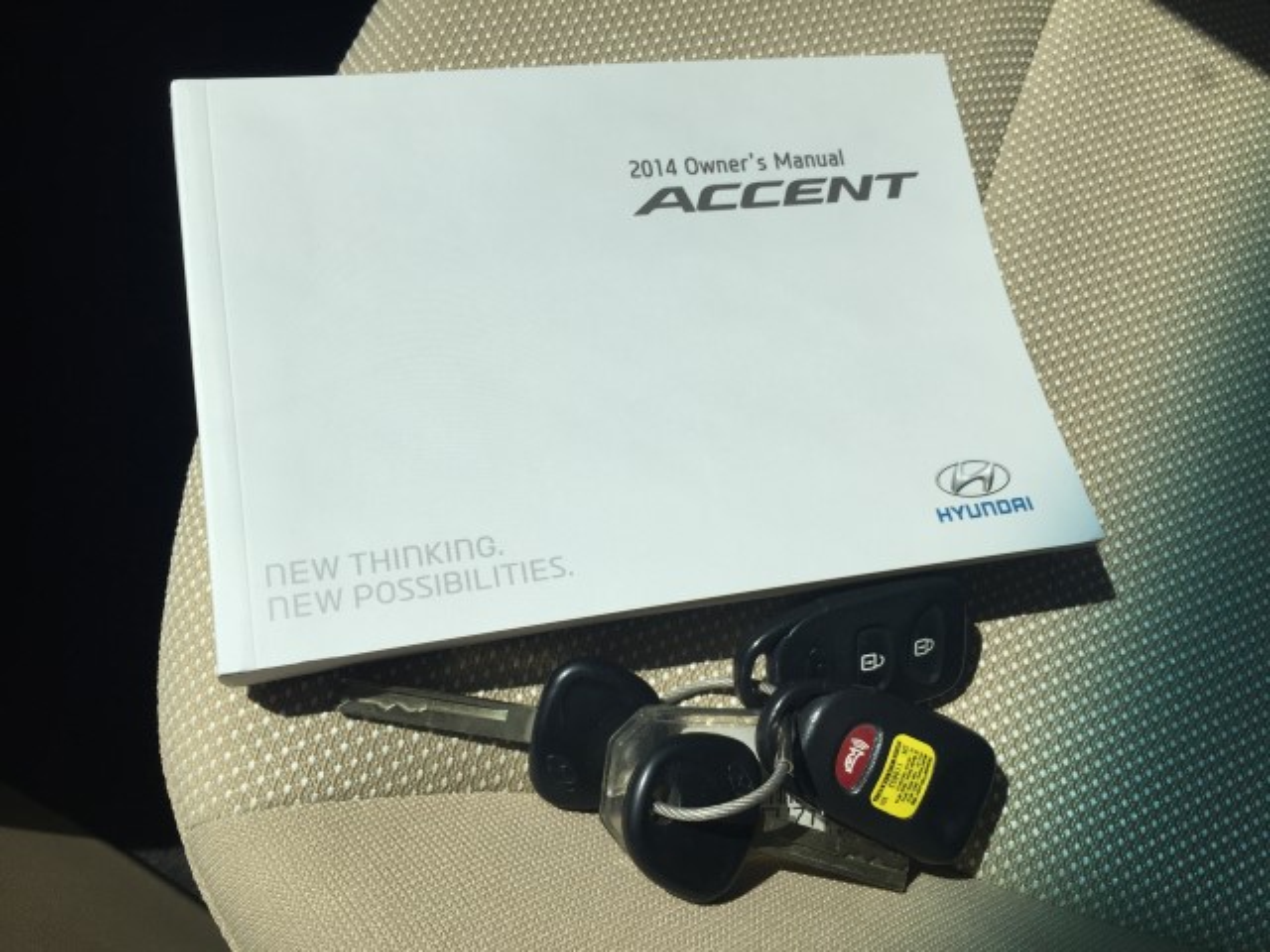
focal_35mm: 29
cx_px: 635
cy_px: 476
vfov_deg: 48.2
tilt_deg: -67.8
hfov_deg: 61.7
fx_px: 1064
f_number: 2.2
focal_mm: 4.15
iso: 32
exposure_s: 1/3968
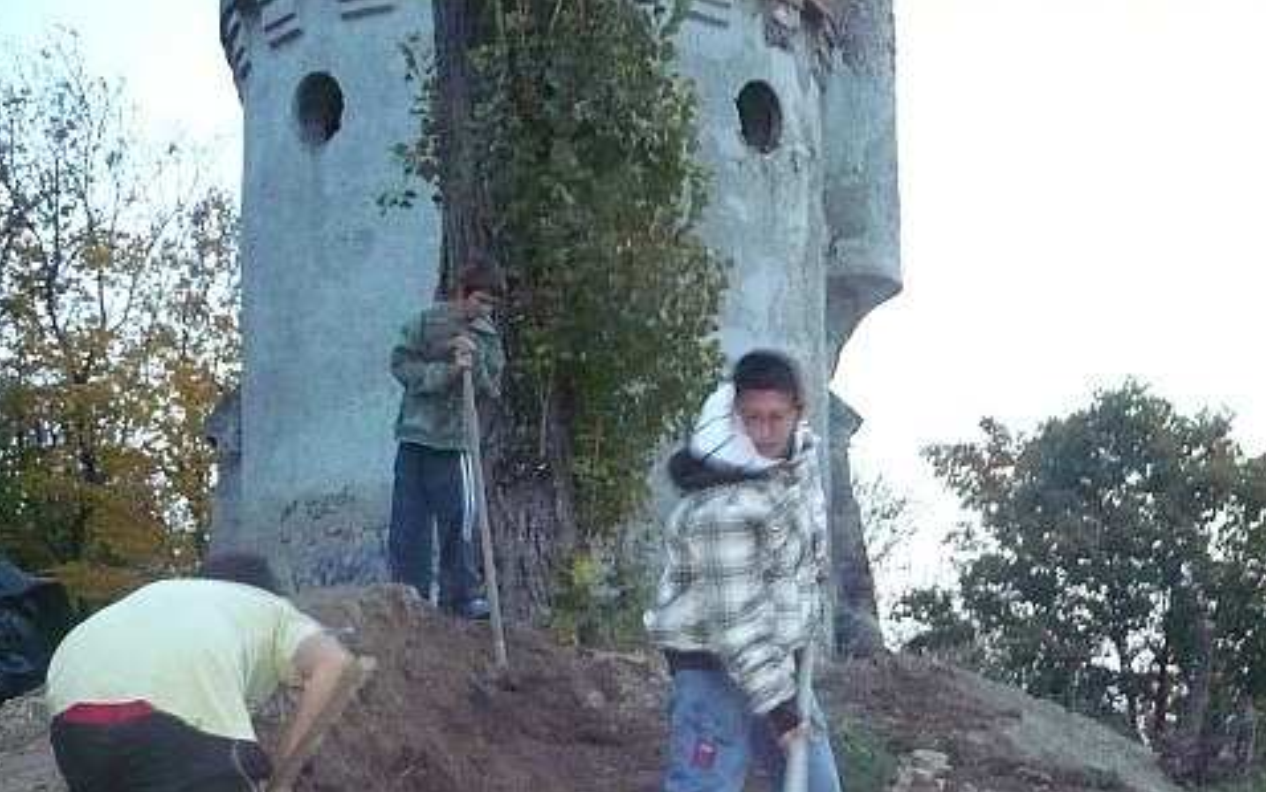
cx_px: 998
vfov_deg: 20.1
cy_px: 755
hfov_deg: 31.7
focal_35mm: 63
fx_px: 2174
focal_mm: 6.1
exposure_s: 1/30
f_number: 2.8
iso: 640
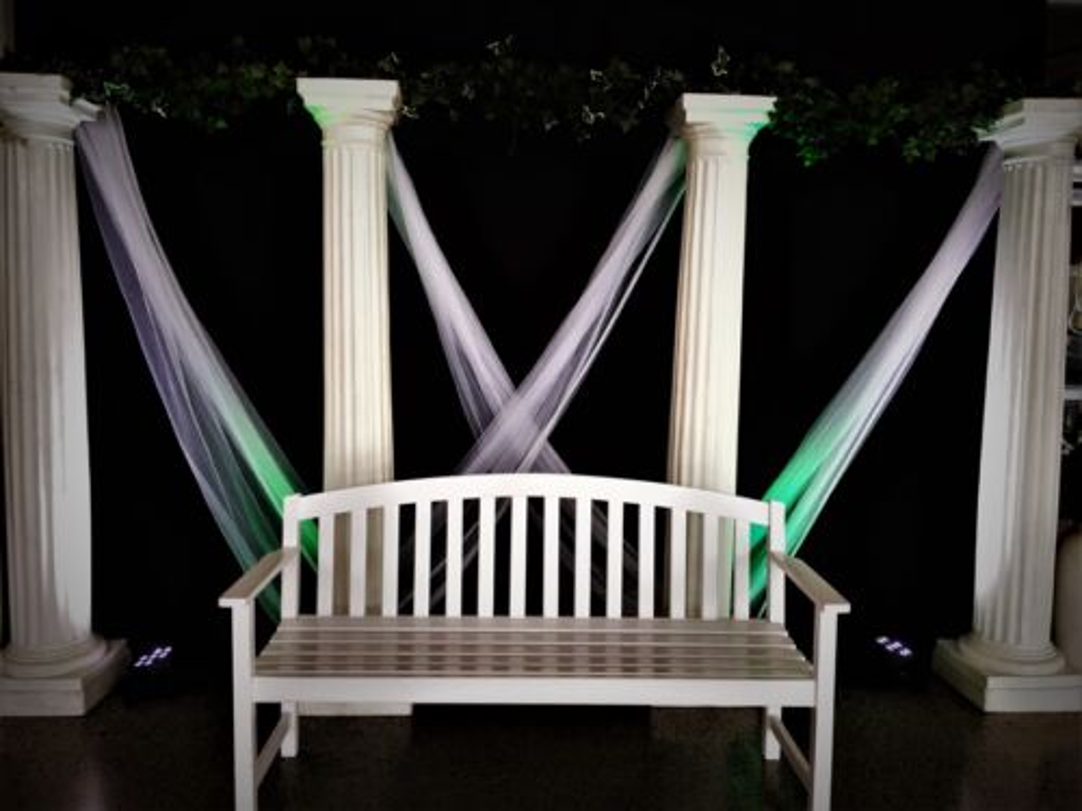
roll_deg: -2.3
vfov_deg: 48.2
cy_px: 406
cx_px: 541
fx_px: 906
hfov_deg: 61.7
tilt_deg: -7.6
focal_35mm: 29
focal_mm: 4.15
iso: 50
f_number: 2.2
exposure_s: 1/33
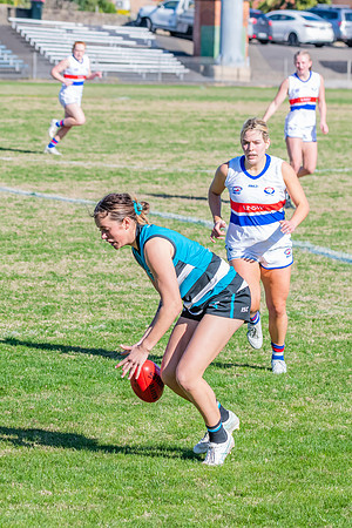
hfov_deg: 5.0
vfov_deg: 7.6
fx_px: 3999
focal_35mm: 273
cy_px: 306
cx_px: 166
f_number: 8
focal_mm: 150
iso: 800
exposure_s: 1/1600
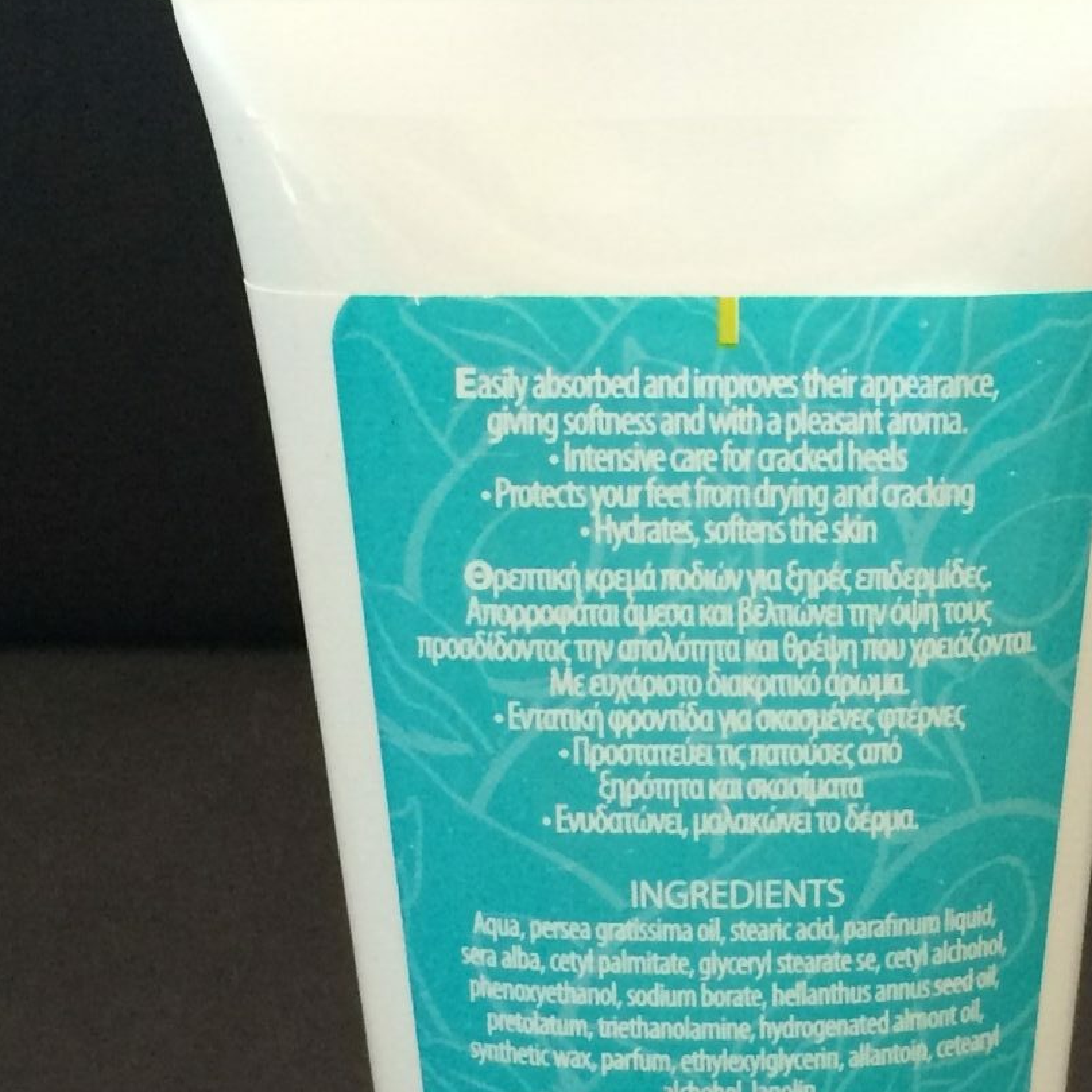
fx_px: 2891
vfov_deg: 21.1
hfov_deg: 21.3
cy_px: 888
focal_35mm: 81
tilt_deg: -25.0
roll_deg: +3.0
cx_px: 747
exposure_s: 1/33
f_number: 2.2
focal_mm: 4.15
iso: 160
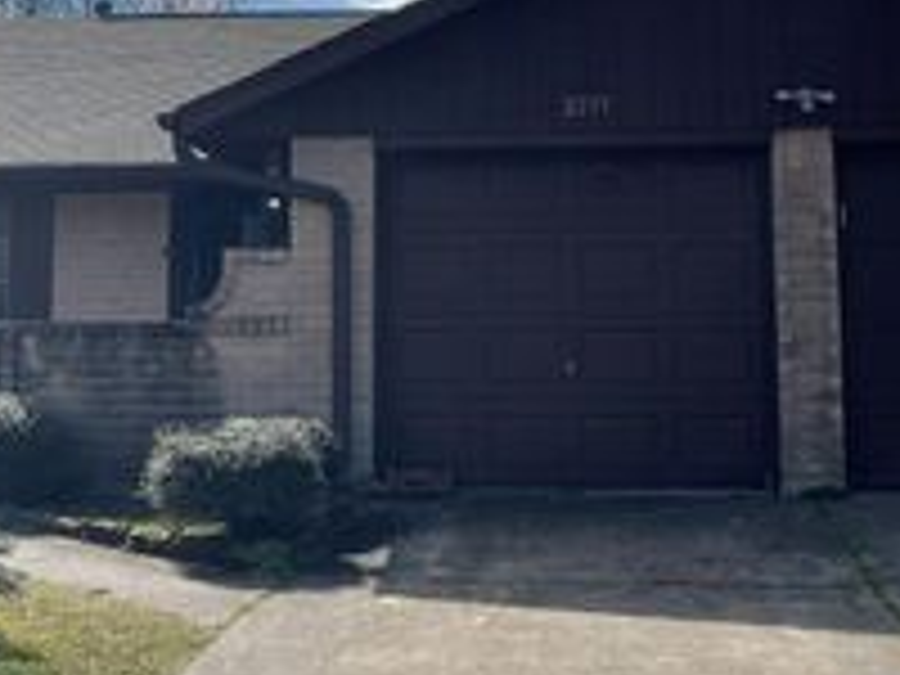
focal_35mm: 65
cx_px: 414
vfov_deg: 22.4
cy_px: 178
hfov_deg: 29.8
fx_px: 1690
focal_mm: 5.1
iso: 32
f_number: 1.6
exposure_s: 1/10000
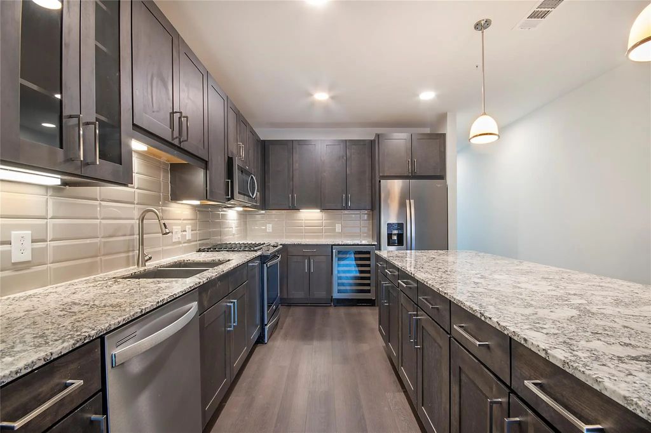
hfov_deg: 100.4
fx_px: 271
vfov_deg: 77.3
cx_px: 326
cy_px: 216
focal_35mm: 15
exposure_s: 1.6
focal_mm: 10
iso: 100
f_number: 11
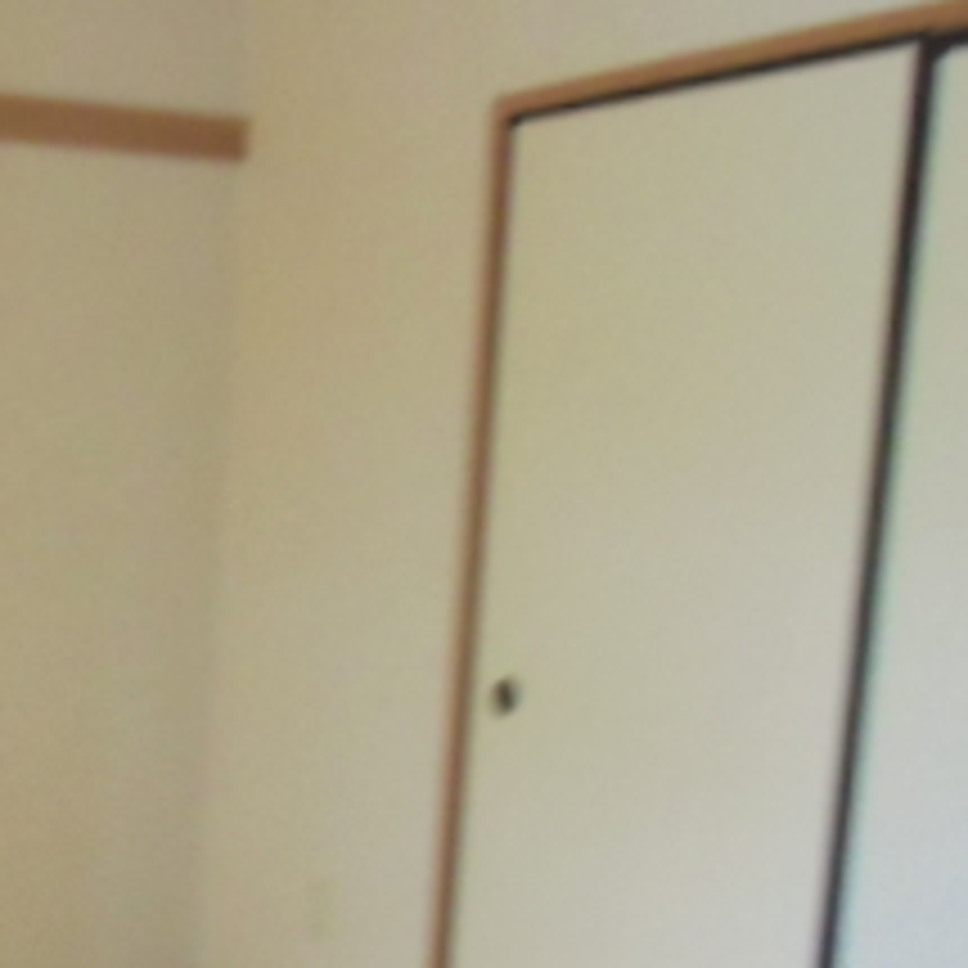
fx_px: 1993
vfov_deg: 26.4
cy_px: 860
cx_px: -81
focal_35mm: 63
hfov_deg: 25.4
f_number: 3
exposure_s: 1/15
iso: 400
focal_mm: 4.24
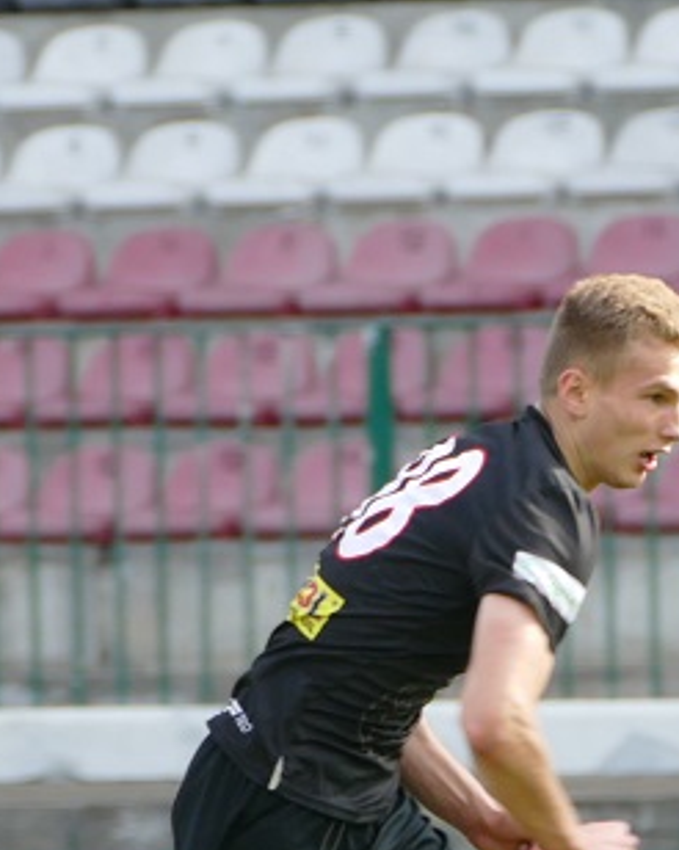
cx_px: 464
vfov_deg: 1.9
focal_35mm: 1030
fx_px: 25899
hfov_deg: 1.5
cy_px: 664
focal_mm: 107.42
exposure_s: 1/500
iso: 160
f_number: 4
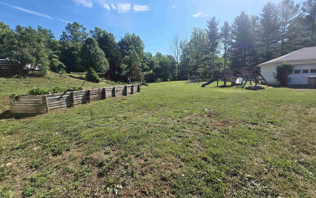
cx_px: 158
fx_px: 121
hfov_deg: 105.3
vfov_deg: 78.5
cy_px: 91
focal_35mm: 14
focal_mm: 2.2
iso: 50
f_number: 2.2
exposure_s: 1/2500
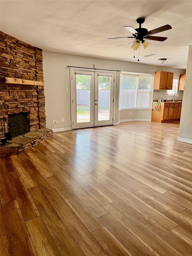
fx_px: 177
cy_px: 128
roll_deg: -1.6
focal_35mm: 24
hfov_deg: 56.8
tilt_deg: -11.7
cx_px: 96
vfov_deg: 71.6
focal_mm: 6.76
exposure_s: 1/164
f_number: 1.78
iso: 80
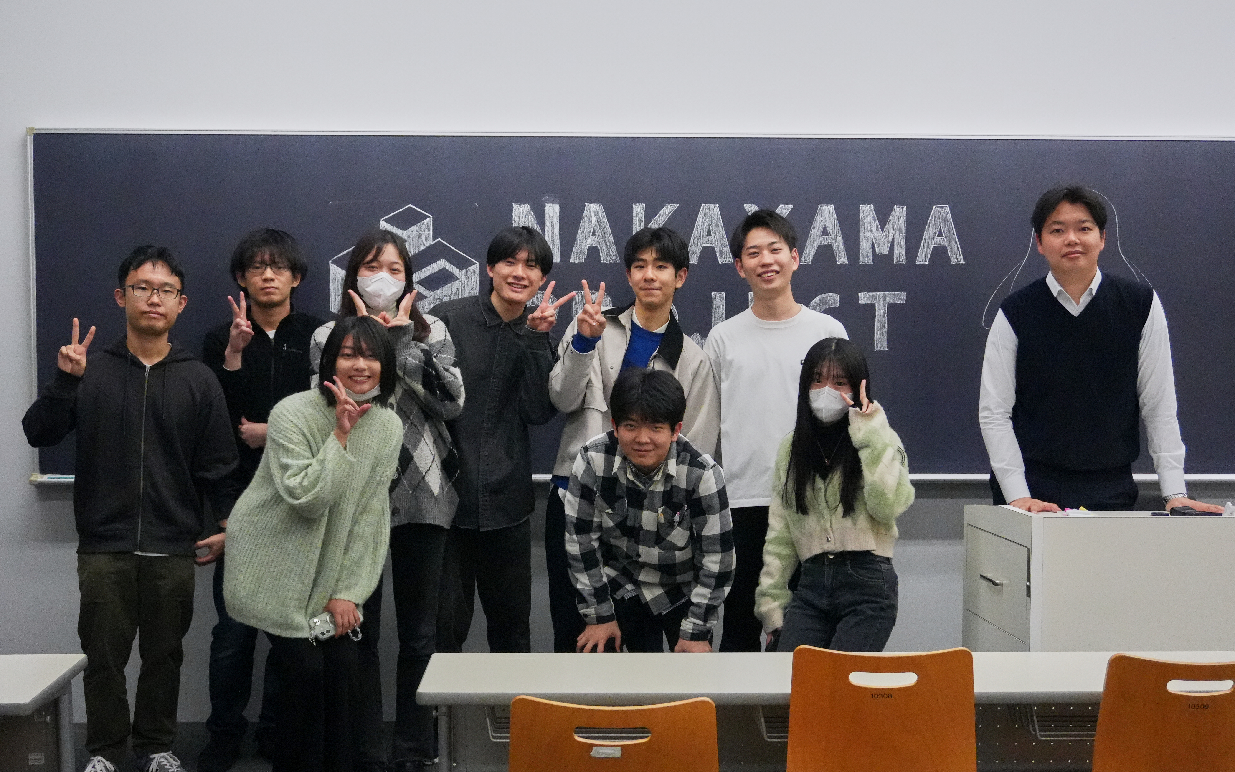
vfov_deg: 25.5
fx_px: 1702
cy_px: 442
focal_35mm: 51
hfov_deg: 39.9
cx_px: 607
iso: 6400
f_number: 4.5
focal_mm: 29
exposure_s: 1/100
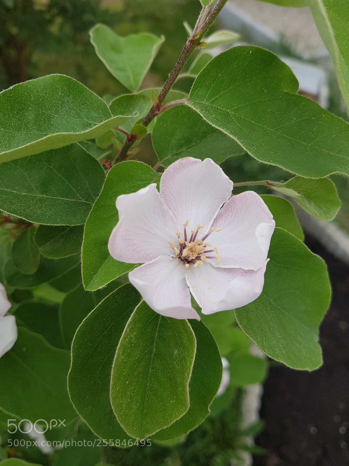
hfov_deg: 49.7
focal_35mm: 28
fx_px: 377
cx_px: 176
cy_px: 217
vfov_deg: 63.4
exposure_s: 1/299
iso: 50
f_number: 1.7
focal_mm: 4.2
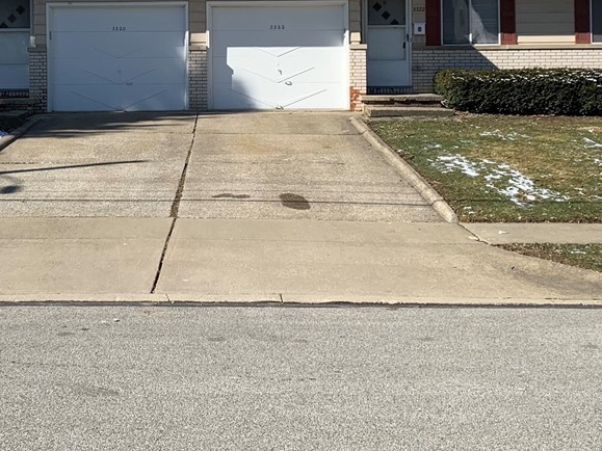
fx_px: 800
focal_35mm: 46
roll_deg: -0.2
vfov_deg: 30.8
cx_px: 198
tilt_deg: -0.6
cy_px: 94
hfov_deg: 40.7
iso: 25
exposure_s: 1/2114
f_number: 1.8
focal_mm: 4.25
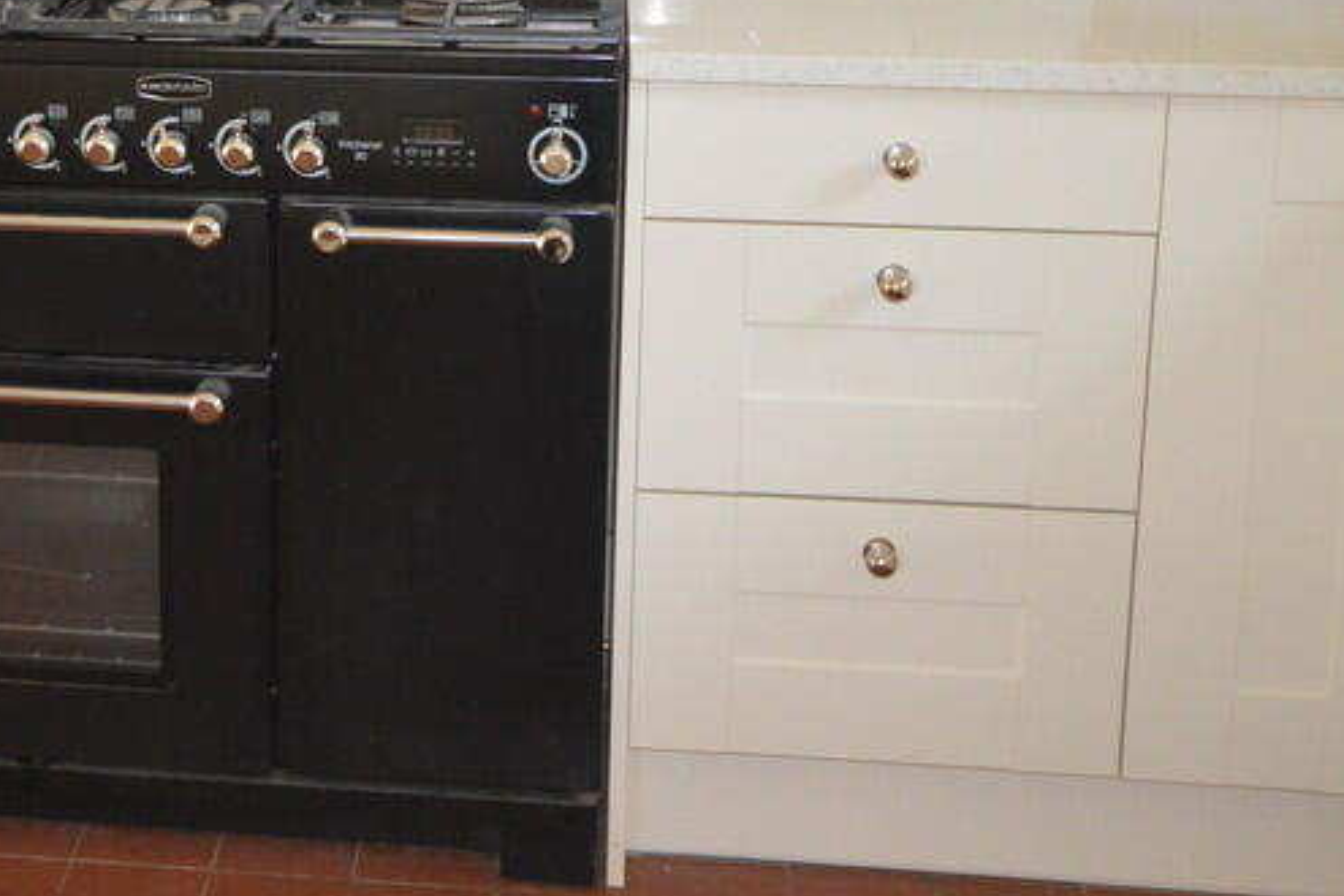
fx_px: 2314
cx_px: 282
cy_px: 61
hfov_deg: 31.6
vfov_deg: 21.3
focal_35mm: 62
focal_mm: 20
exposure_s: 1/60
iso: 2200
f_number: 5.6
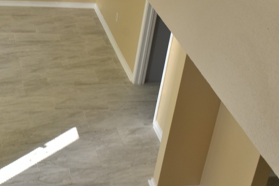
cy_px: 11
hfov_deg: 27.9
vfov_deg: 18.8
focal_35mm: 71
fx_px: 550
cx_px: 62
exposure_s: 1/60
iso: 200
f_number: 8
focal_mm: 22
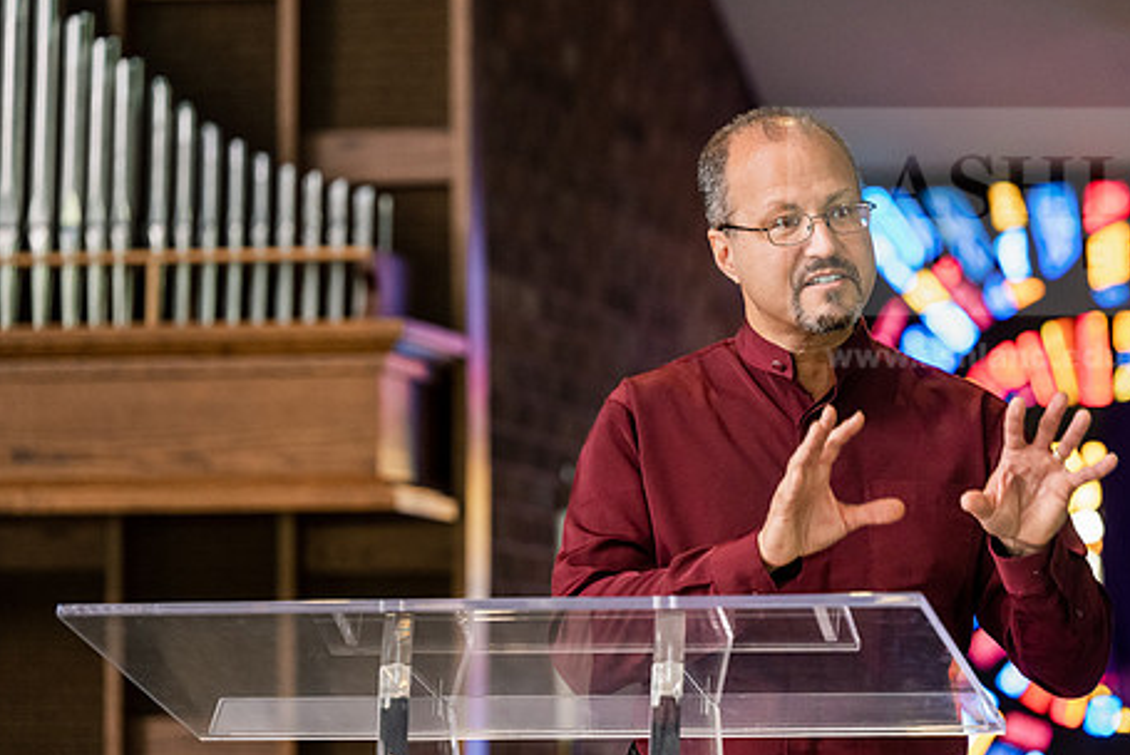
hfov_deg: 10.8
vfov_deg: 7.2
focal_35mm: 191
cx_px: 713
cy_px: 409
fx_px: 5999
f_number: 3.2
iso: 2500
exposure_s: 1/200
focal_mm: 150
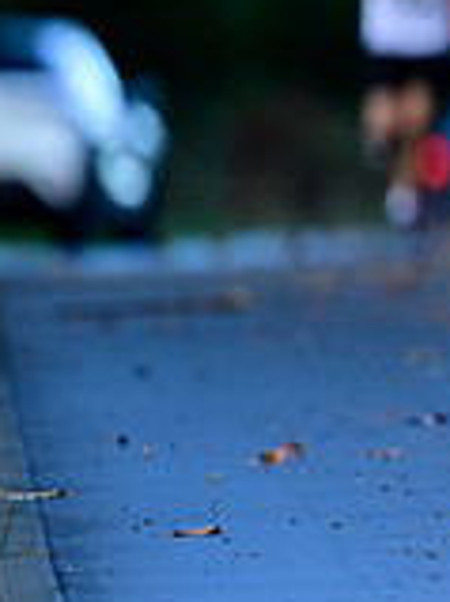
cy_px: 55
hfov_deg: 1.1
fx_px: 24386
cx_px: 1059
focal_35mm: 1405
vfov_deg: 1.4
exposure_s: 1/1000
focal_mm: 400
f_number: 2.8
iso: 800
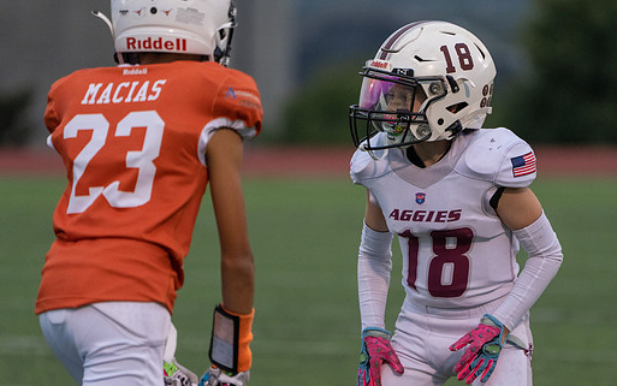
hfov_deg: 3.8
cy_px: 206
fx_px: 9201
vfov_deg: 2.4
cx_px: 412
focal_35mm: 547
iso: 3200
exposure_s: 1/1000
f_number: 5.6
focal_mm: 400
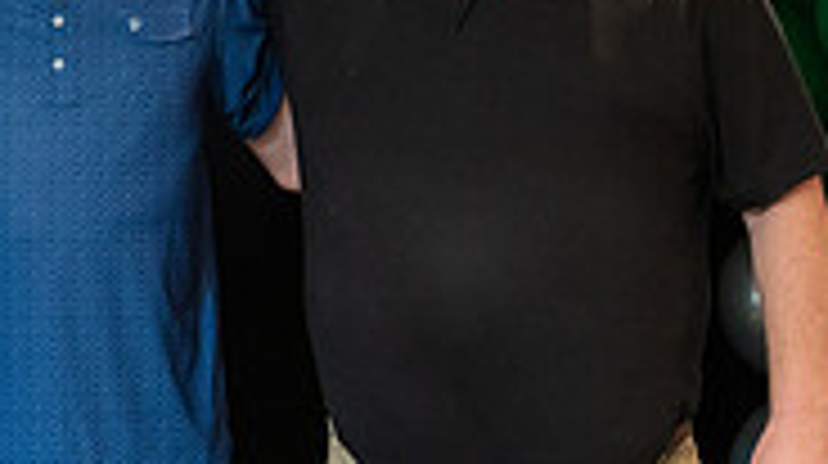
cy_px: 191
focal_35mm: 167
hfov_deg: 12.9
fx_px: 3662
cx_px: 198
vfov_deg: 7.2
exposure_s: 1/320
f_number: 1.2
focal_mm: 50
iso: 1600
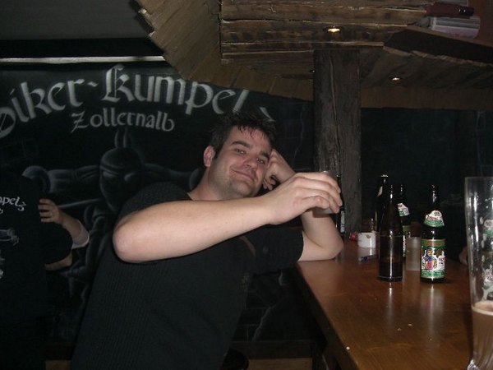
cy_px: 185
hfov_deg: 49.0
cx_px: 246
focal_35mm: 38
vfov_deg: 37.7
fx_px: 541
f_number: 2.7
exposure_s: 1/60
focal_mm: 6.2
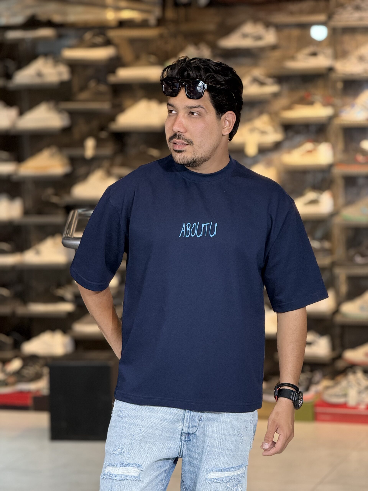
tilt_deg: -4.7
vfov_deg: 16.4
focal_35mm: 120
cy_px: 246
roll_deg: +0.9
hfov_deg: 12.3
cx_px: 184
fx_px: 1701
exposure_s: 1/100
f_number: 2.8
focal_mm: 15.66
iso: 160
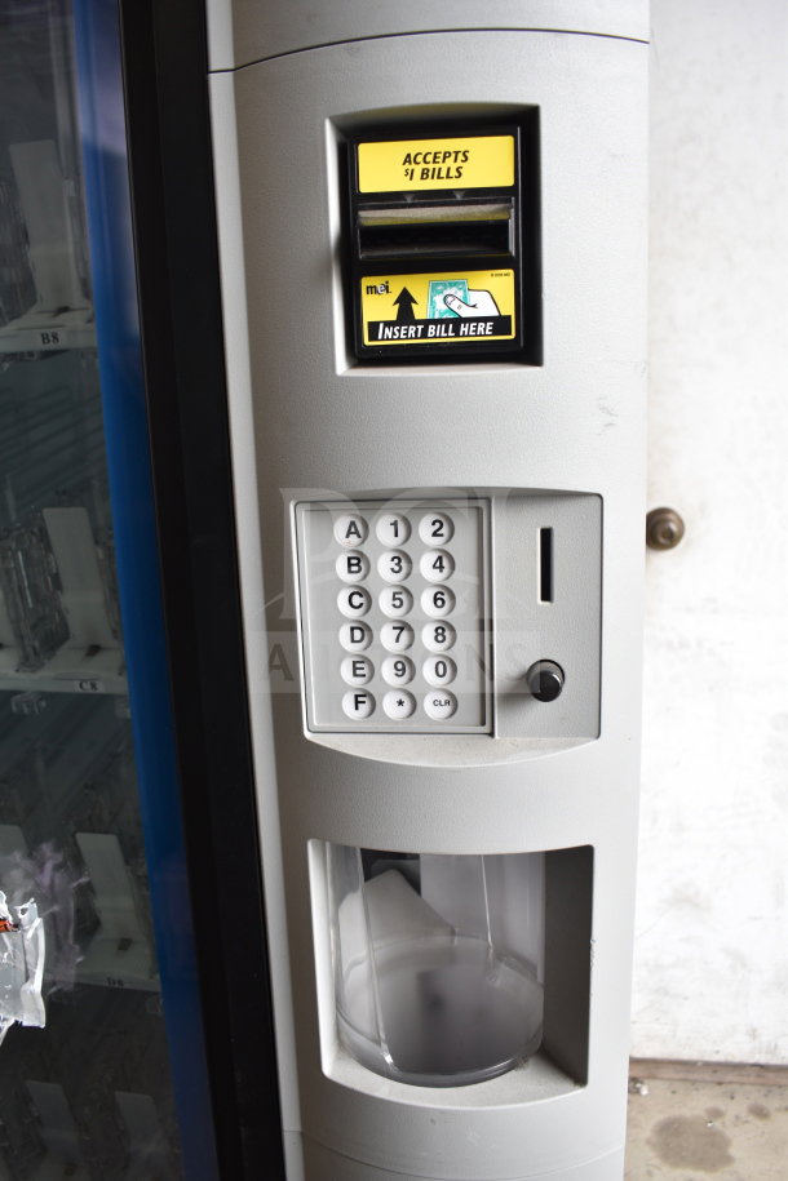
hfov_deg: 43.6
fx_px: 985
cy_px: 590
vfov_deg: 61.9
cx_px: 394
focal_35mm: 30
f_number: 4
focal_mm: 20
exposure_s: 1/60
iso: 200
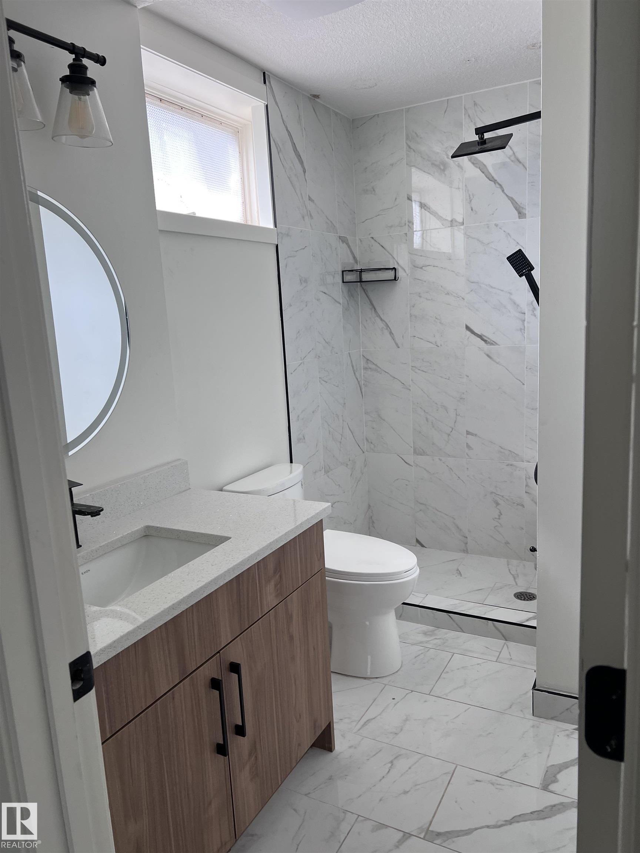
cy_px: 426
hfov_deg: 53.1
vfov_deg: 67.3
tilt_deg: -10.3
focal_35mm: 26
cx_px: 320
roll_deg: +3.3
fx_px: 641
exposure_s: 1/125
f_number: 1.5
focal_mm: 5.7
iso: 50
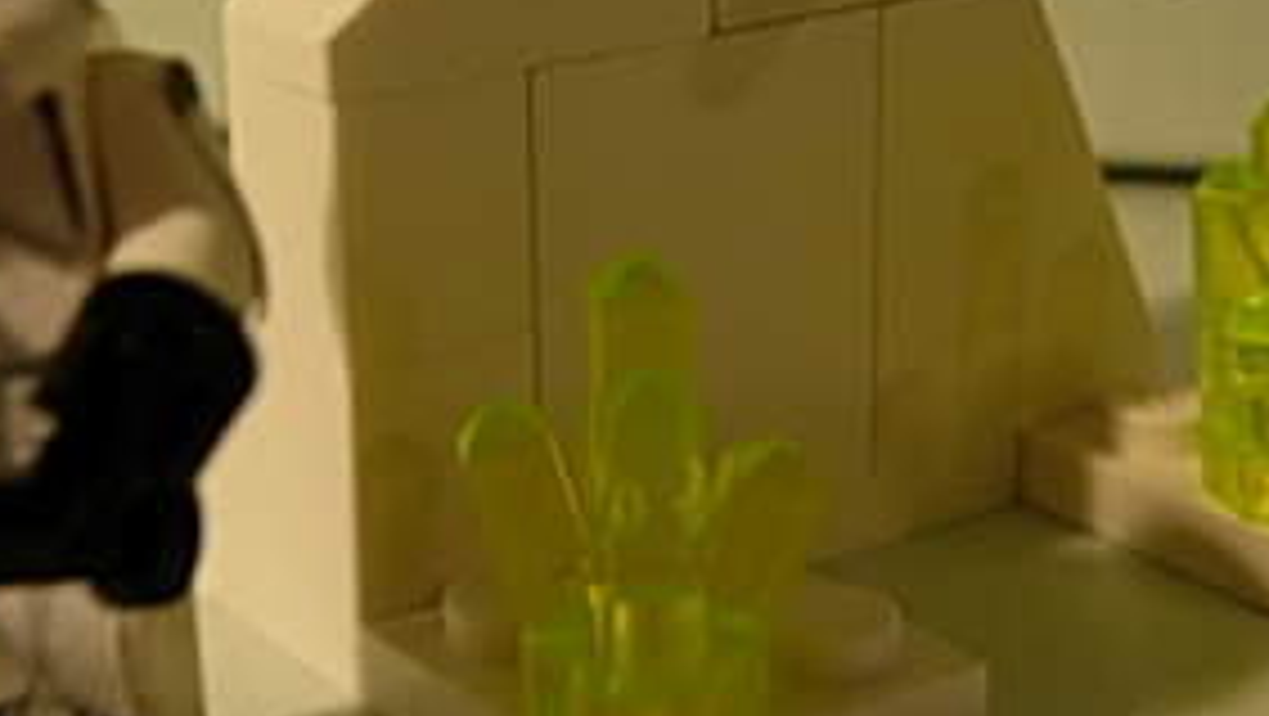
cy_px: 369
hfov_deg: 23.9
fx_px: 2996
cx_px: 590
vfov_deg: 13.6
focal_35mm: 89
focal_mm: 7.5
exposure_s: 1/9.5
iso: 50
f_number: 2.7
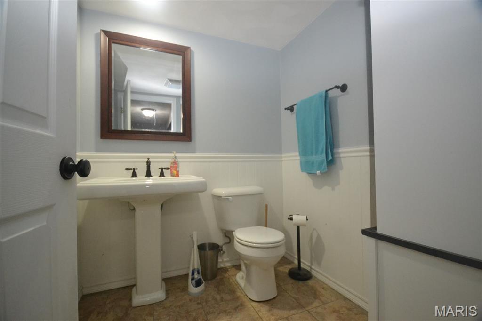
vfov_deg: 77.3
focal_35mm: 15
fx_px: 201
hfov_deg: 100.4
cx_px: 241
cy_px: 160
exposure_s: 1/60
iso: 3200
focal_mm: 10
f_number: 4
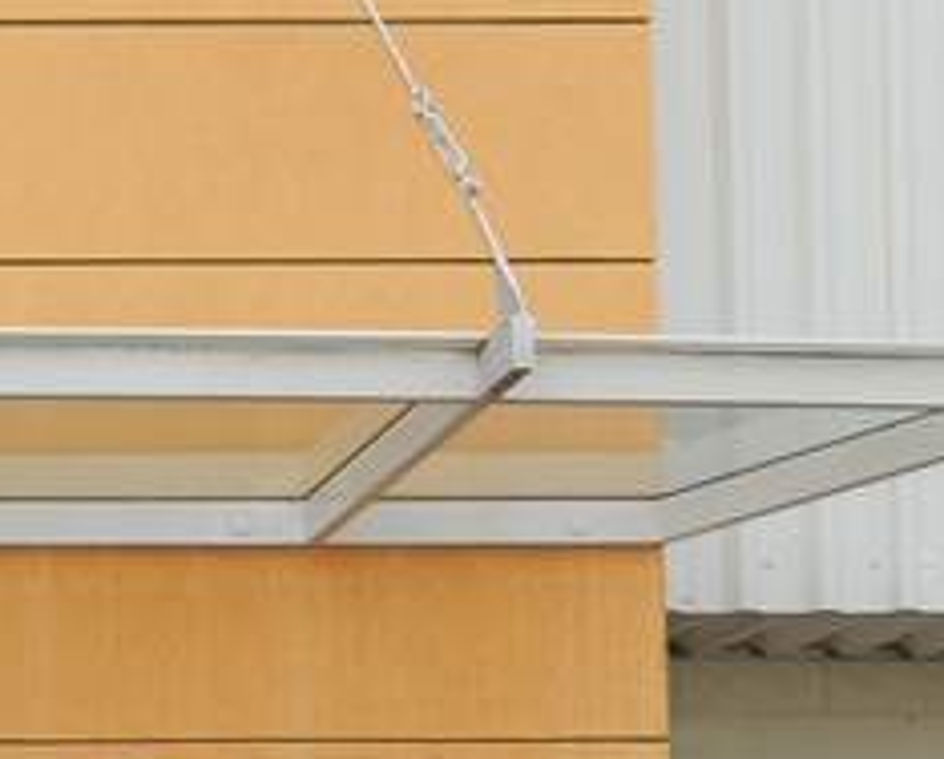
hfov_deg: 13.9
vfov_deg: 11.7
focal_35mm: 127
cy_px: 1072
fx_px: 3554
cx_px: -589
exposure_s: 1/250
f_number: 7.1
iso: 200
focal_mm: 31
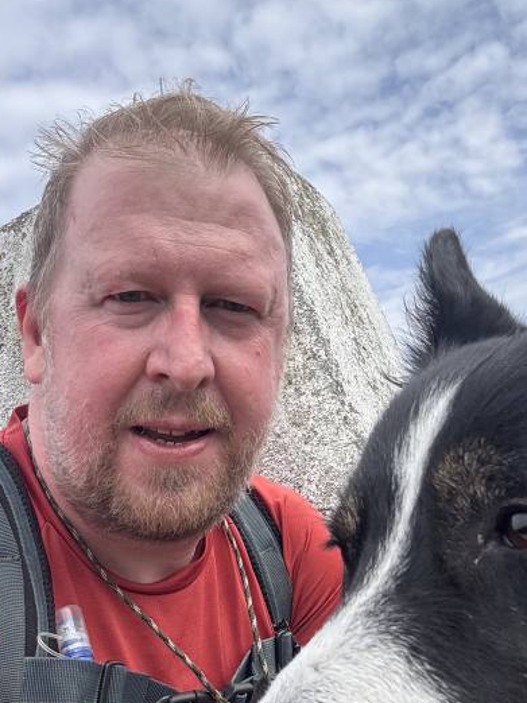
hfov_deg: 31.4
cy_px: 368
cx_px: 330
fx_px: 935
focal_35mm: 46
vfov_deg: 41.2
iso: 25
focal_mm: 2.69
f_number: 1.9
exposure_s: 1/1018
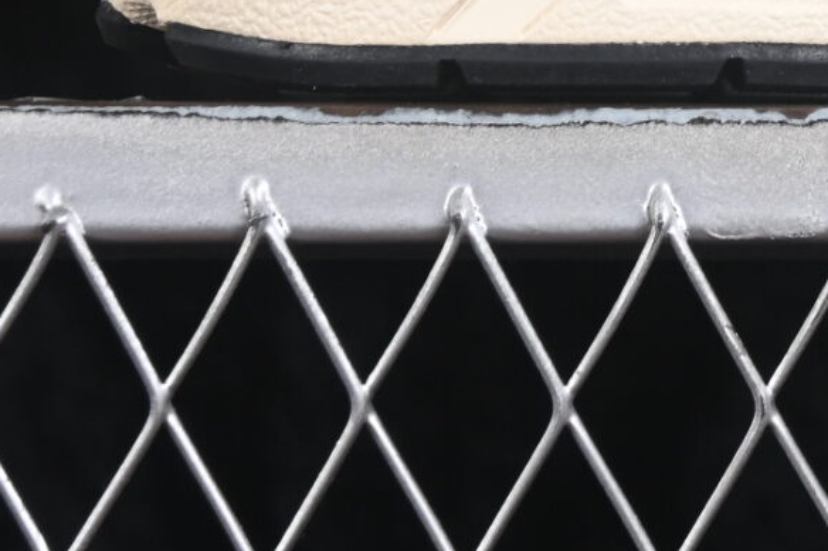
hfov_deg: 6.2
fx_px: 7564
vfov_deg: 4.1
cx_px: 1319
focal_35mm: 329
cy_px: -647
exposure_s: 1/60
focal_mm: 50
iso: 160
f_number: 7.1
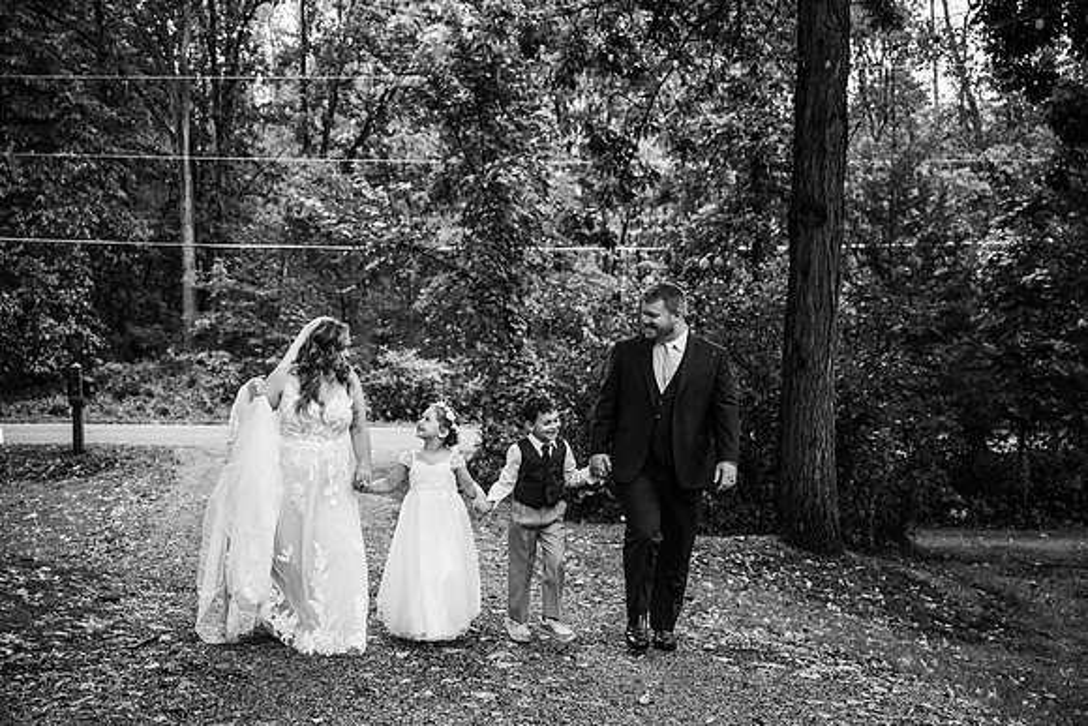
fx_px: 1248
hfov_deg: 47.1
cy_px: 363
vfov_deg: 32.4
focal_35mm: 41
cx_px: 544
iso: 200
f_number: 3.2
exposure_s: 1/500
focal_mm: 40
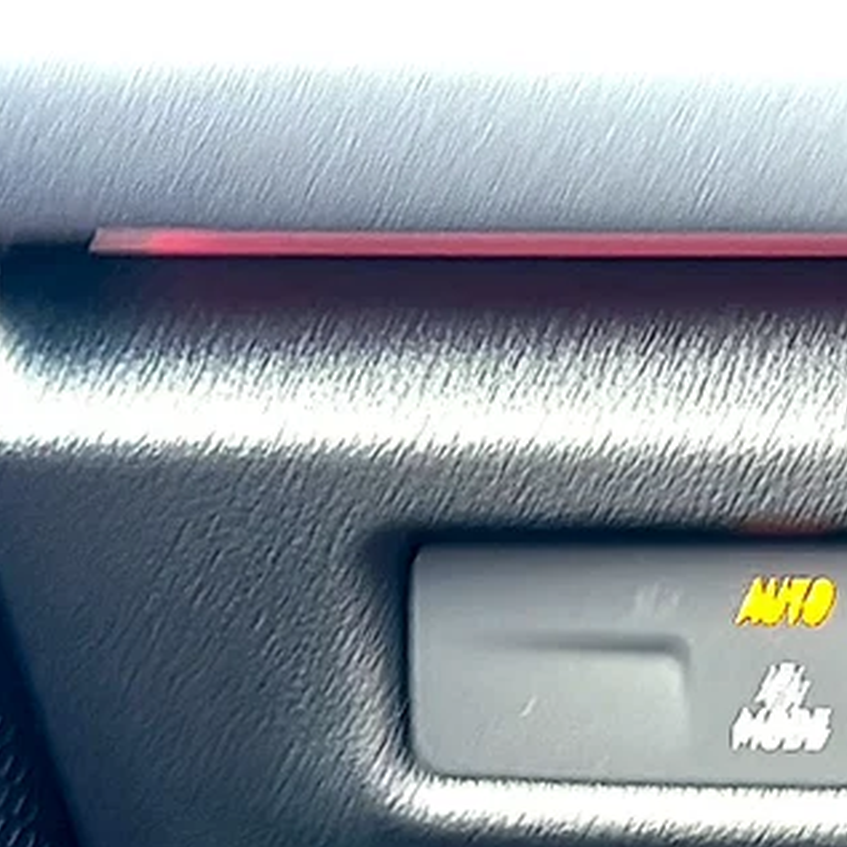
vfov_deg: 20.1
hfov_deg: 19.8
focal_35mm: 86
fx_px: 2381
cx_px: 756
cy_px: 603
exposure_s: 1/40
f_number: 1.78
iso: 125
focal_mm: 6.86
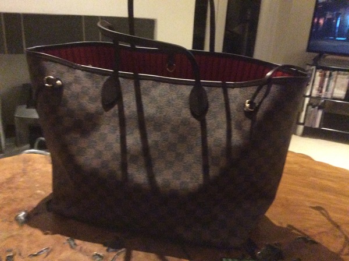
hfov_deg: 56.9
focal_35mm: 32
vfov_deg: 44.0
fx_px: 322
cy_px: 130
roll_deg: -2.5
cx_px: 174
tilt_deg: -22.3
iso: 800
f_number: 2.4
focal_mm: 3.3
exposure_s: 1/17
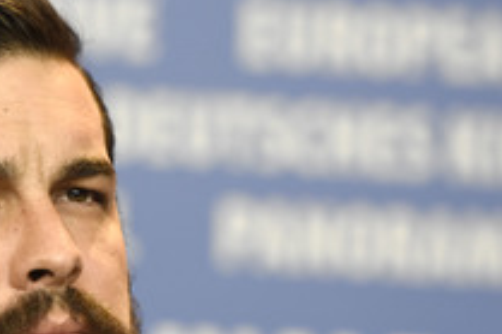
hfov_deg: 3.4
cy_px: 303
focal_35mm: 598
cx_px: 64
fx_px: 8333
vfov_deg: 2.3
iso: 1250
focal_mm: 185
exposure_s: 1/500
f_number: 3.2
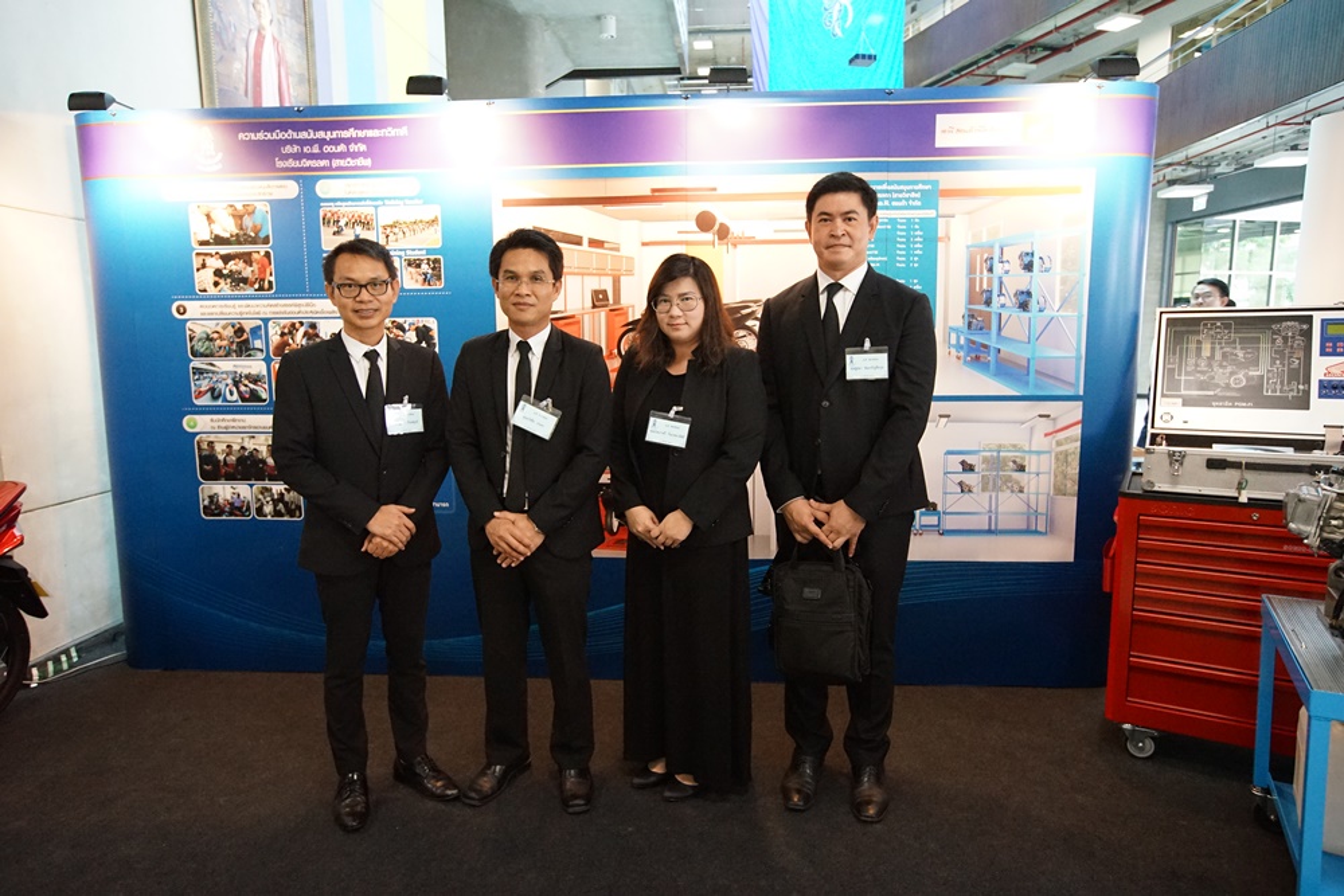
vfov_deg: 55.1
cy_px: 448
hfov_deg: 76.1
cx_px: 672
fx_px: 859
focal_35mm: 23
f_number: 4.5
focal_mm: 23
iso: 6400
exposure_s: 1/125
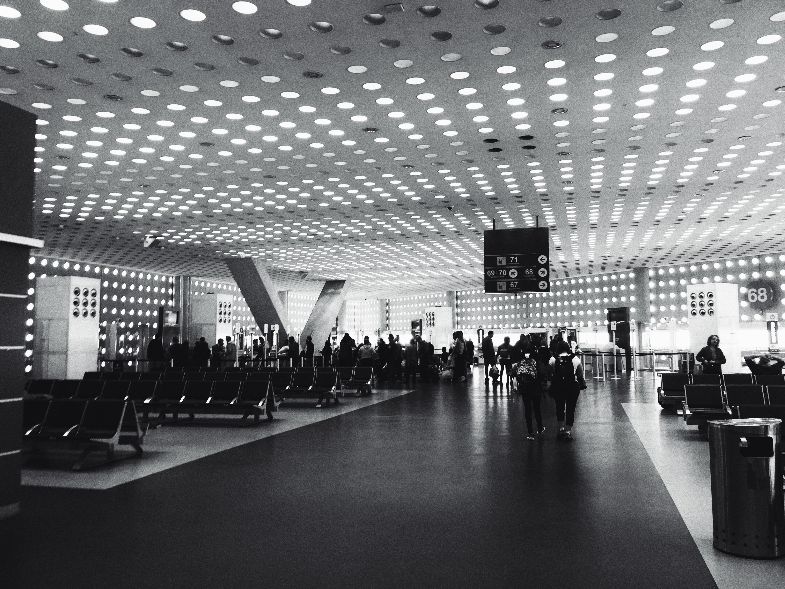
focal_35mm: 29
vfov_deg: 48.2
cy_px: 294
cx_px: 392
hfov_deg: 61.7
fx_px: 658
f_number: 2.2
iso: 32
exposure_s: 1/40
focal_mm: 4.15
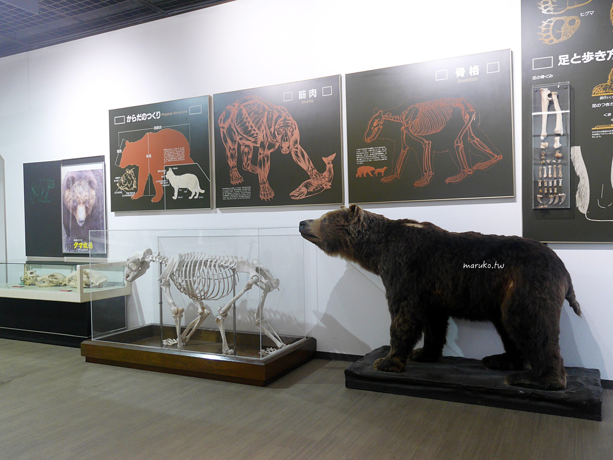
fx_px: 531
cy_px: 230
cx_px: 306
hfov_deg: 59.9
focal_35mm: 30
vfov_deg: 46.8
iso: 800
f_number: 2.8
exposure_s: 1/60
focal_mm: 15
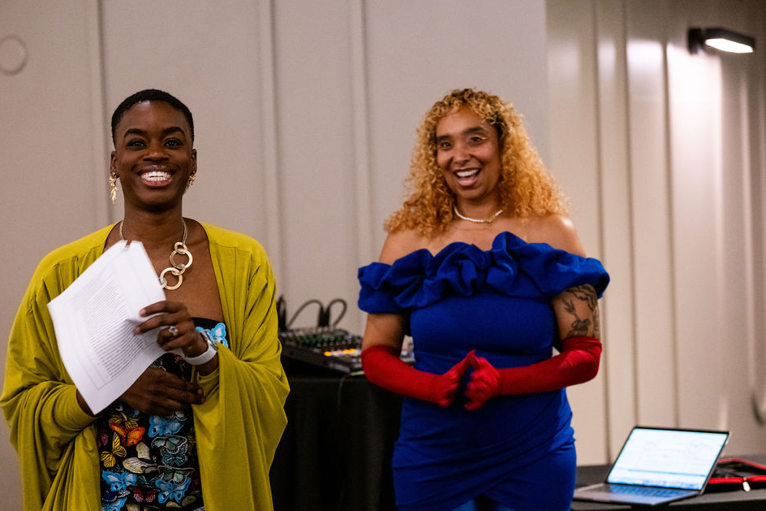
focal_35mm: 89
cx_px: 353
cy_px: 274
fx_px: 1893
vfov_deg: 15.4
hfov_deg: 22.9
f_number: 2.8
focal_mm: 82
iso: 2000
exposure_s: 1/125
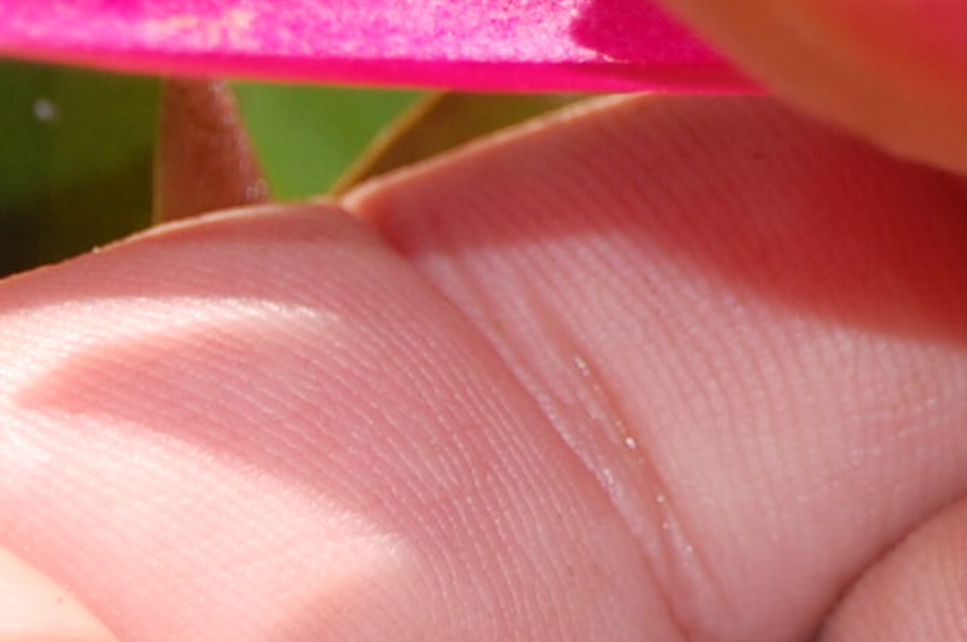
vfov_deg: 4.1
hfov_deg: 6.1
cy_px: -295
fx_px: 8963
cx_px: 1550
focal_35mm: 334
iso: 220
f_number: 5.6
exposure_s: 1/500
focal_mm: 55
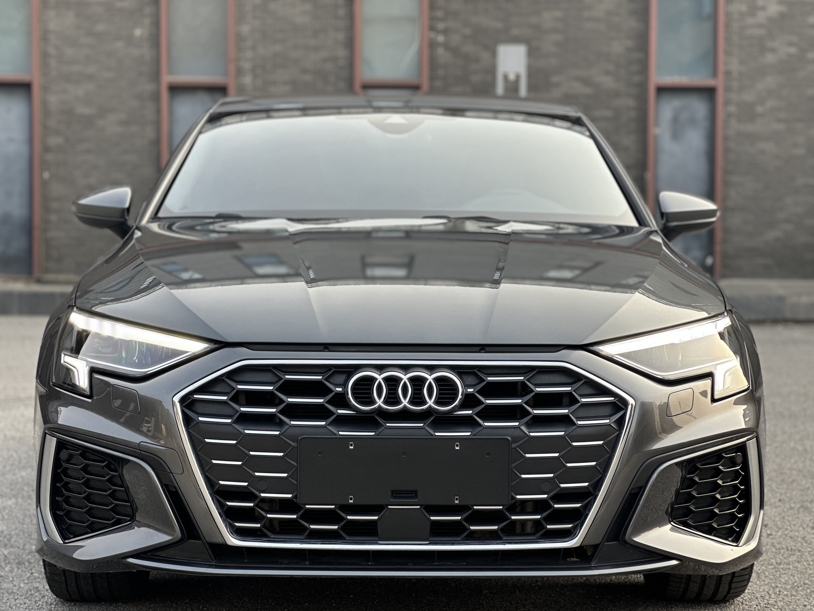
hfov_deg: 25.3
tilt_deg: -2.4
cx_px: 407
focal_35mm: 77
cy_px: 306
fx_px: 1811
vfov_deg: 19.1
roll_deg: -0.3
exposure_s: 1/102
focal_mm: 9
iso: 25
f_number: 2.8
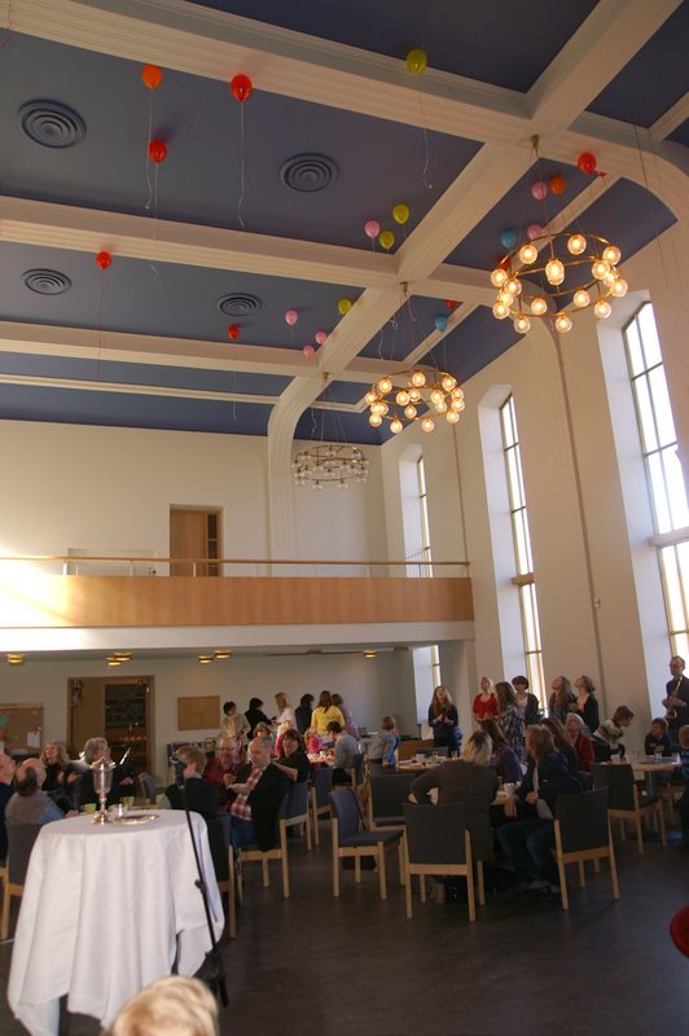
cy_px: 518
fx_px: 733
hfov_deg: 50.3
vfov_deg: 70.5
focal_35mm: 26
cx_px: 344
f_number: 4.5
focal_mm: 17
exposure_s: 1/80
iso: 250
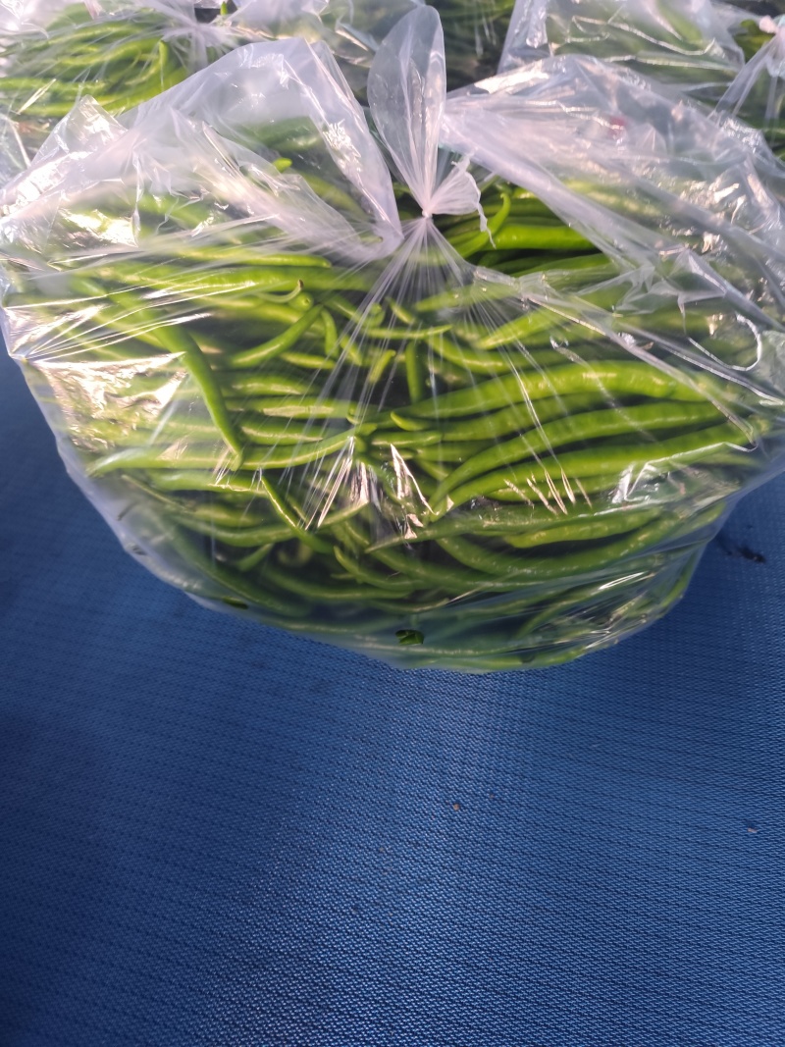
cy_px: 524
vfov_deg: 73.9
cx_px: 392
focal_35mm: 23
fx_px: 696
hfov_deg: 58.9
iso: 1000
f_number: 1.65
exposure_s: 1/25
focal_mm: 6.14
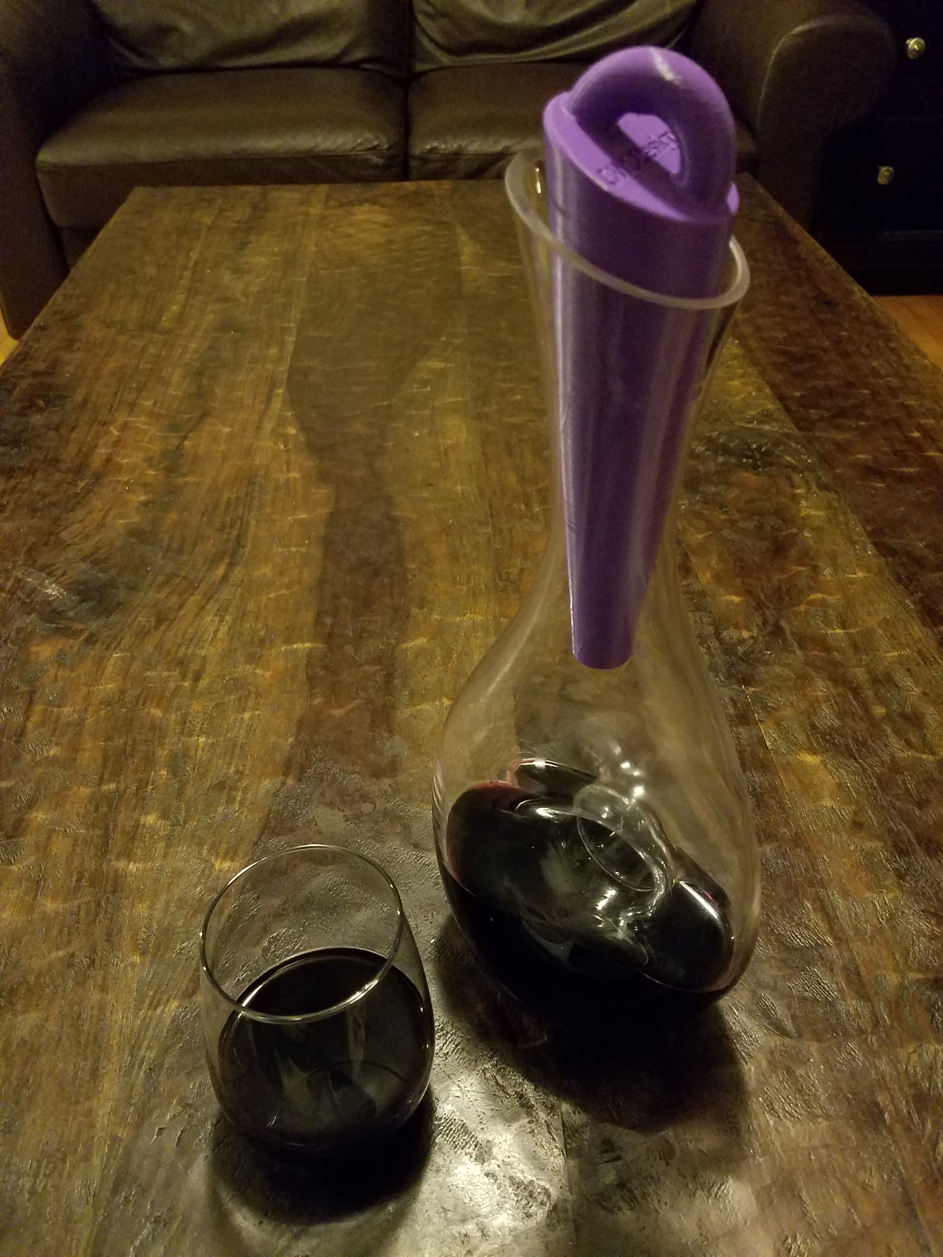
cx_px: 472
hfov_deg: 53.1
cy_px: 628
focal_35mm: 26
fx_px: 944
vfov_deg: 67.3
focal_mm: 4.2
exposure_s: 1/10
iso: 640
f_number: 1.7
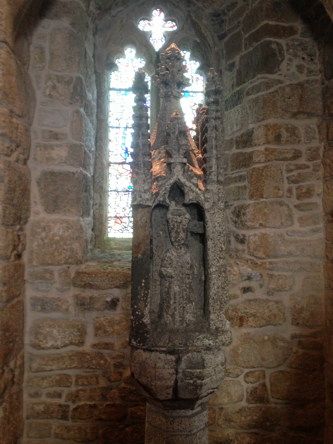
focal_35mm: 33
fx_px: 423
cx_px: 166
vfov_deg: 55.4
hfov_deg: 42.9
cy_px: 222
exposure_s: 1/20
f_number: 2.4
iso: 200
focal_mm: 4.13
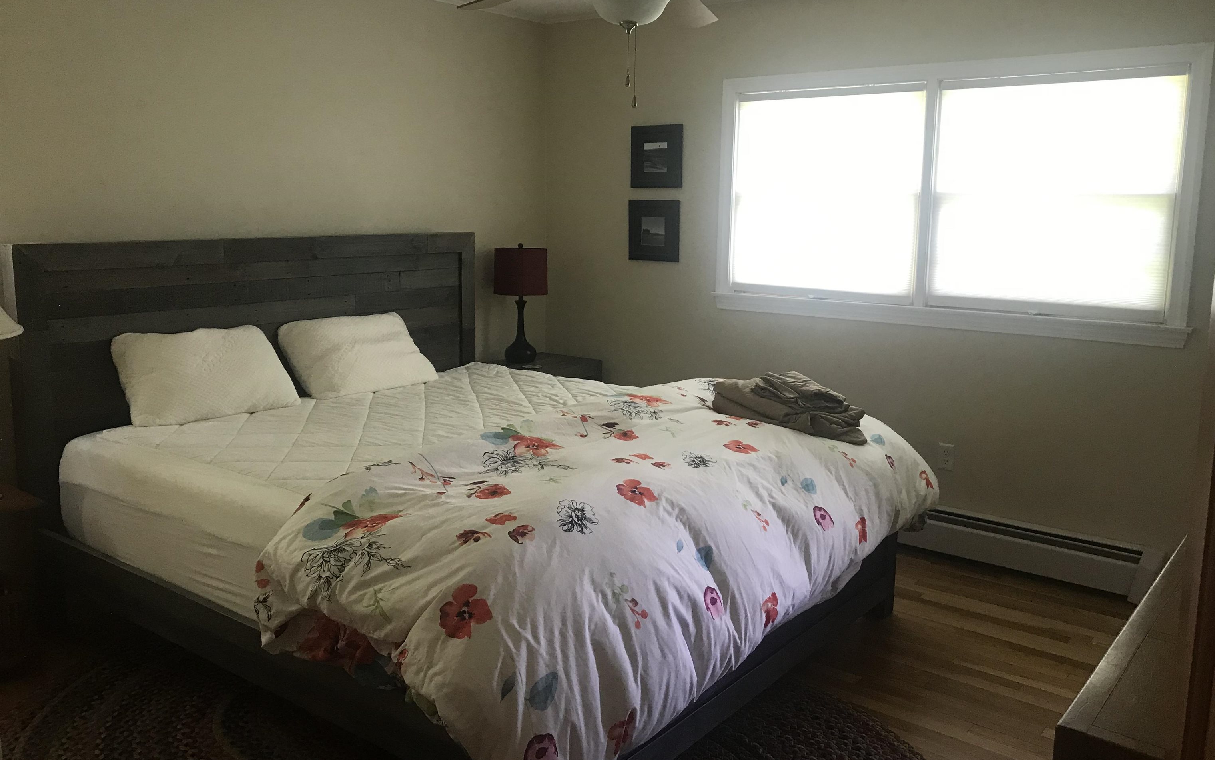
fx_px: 993
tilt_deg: -8.2
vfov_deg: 41.8
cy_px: 342
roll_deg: -0.9
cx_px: 614
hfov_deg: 62.9
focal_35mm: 30
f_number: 1.8
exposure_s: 1/20
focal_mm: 3.99
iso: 40
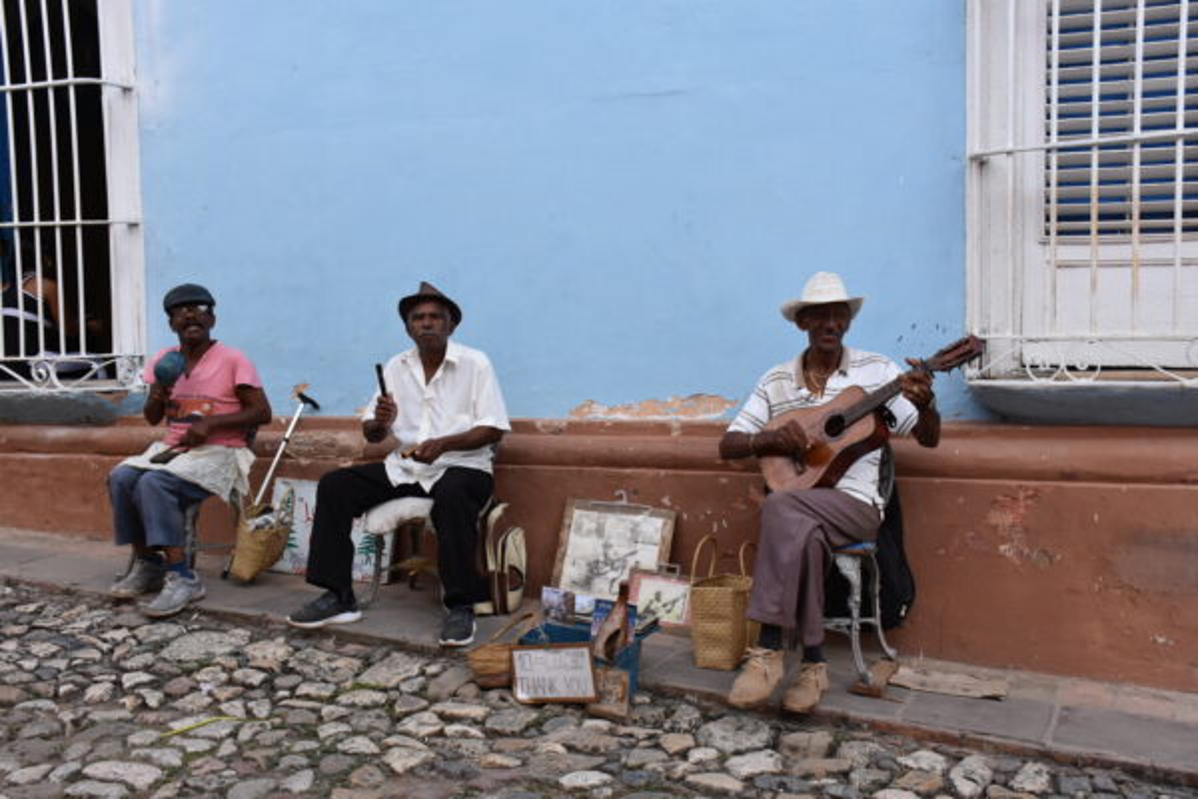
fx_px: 1298
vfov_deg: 34.2
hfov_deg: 49.6
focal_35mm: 39
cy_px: 400
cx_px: 599
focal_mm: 26
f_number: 8
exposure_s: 1/500
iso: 720
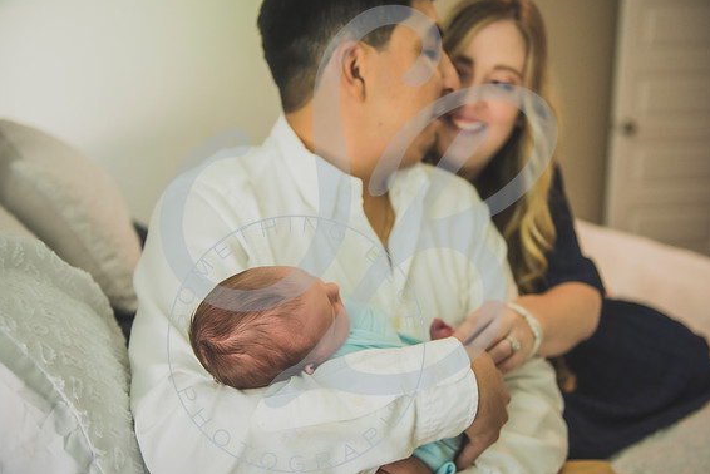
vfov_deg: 32.7
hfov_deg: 47.4
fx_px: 809
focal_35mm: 41
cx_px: 359
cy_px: 239
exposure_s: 1/125
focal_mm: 40
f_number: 2.8
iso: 1600
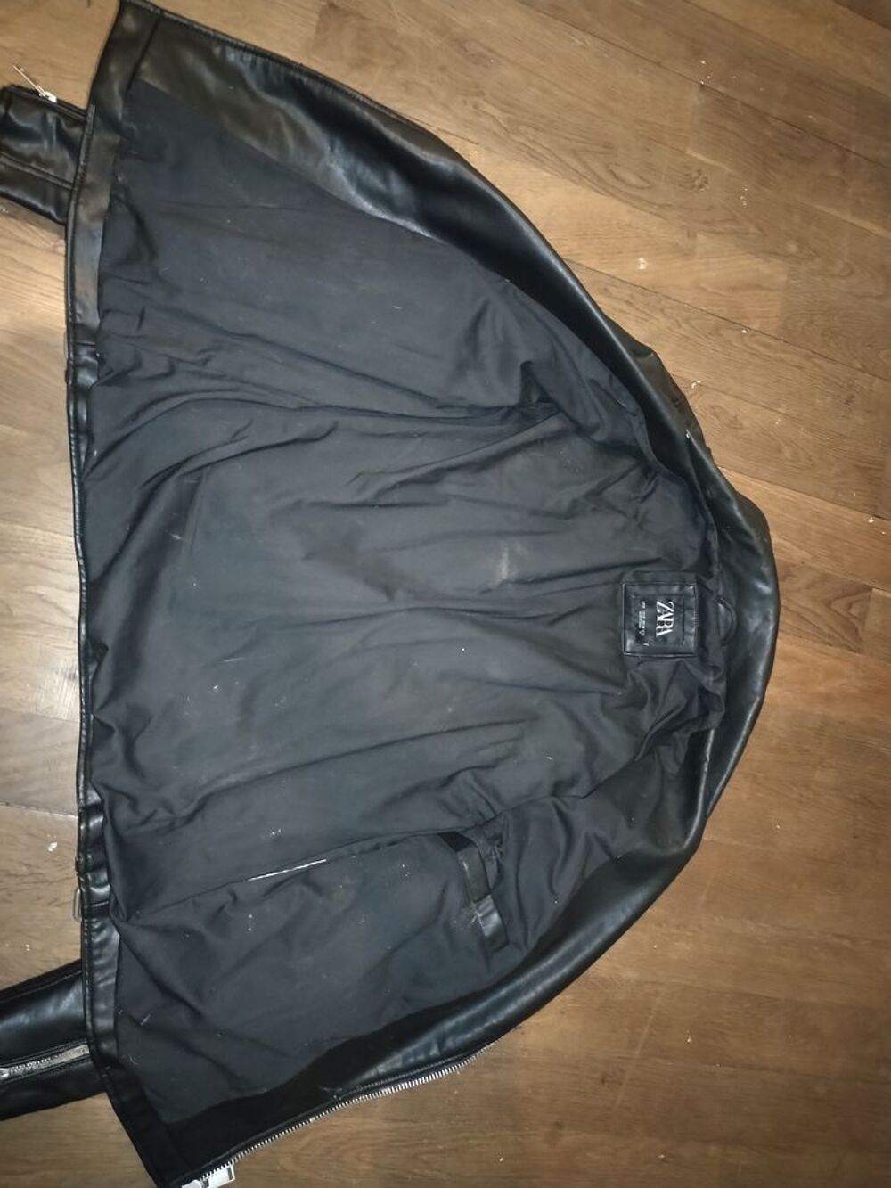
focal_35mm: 26
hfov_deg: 53.1
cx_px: 446
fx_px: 892
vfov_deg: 67.3
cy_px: 594
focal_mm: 4.75
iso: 5002
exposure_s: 1/12.5
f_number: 1.8
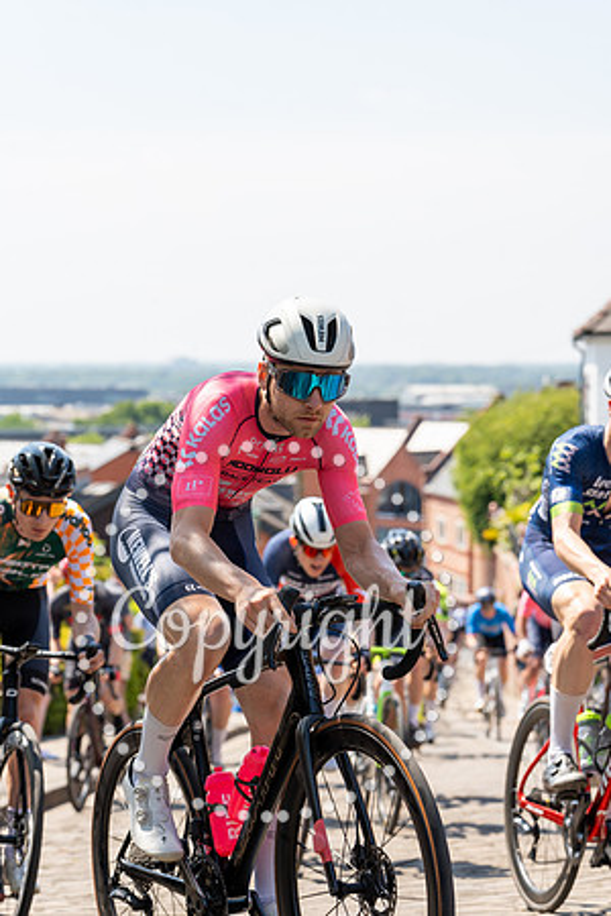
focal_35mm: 85
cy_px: 458
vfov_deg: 23.9
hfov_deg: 16.1
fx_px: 2164
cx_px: 306
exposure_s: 1/800
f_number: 4.5
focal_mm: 85
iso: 160
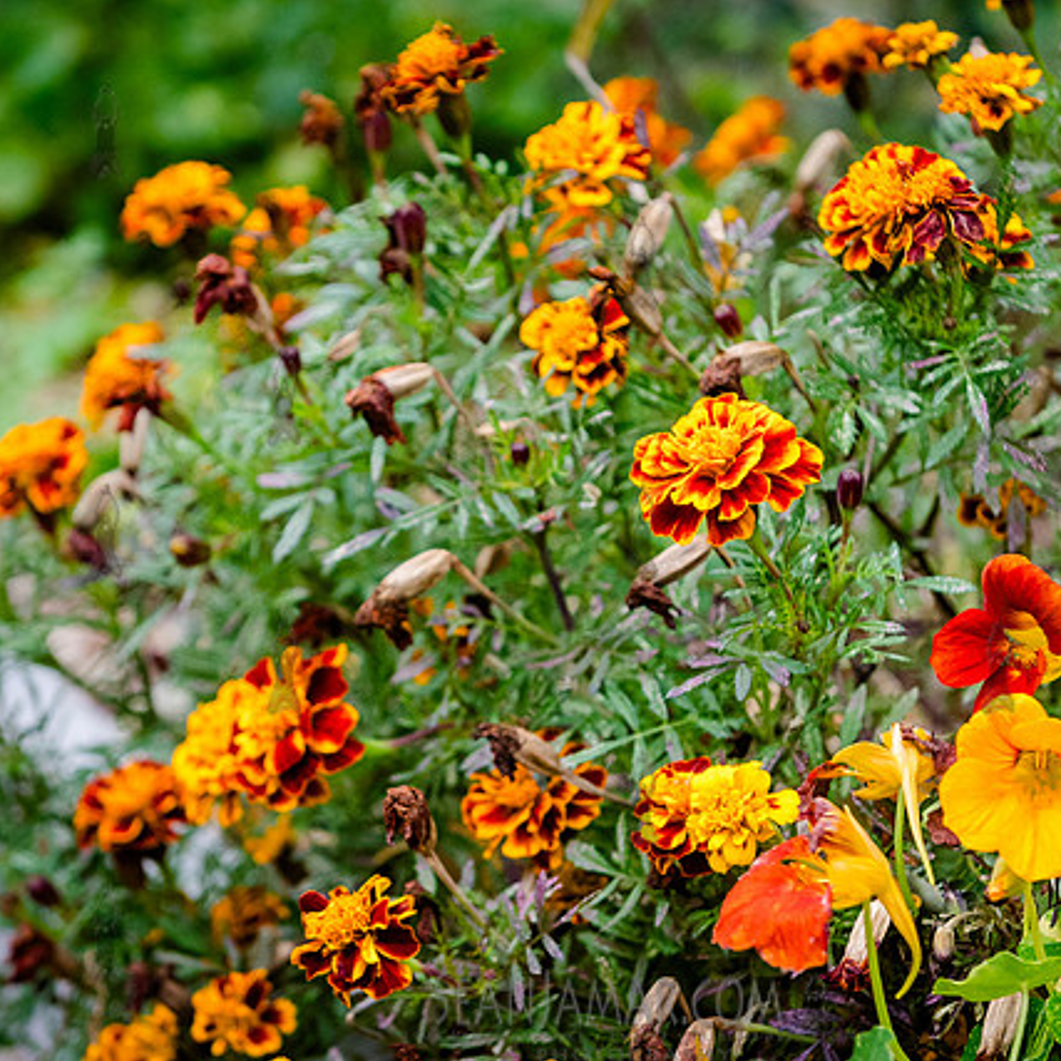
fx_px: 3814
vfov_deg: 15.8
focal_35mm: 110
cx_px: 447
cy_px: 477
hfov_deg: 15.8
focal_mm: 62
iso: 2000
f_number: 4.5
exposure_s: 1/1250
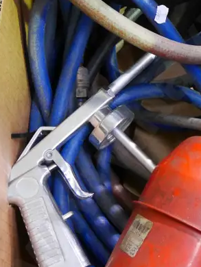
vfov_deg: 22.3
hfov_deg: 16.9
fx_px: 650
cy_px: -3
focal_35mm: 84
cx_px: 234
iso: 3200
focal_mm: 16
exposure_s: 1/13
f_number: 4
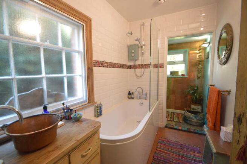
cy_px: 82
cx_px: 124
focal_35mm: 15
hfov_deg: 100.4
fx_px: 103
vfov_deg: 77.2
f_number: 3.5
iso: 3200
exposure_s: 1/160
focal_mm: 10
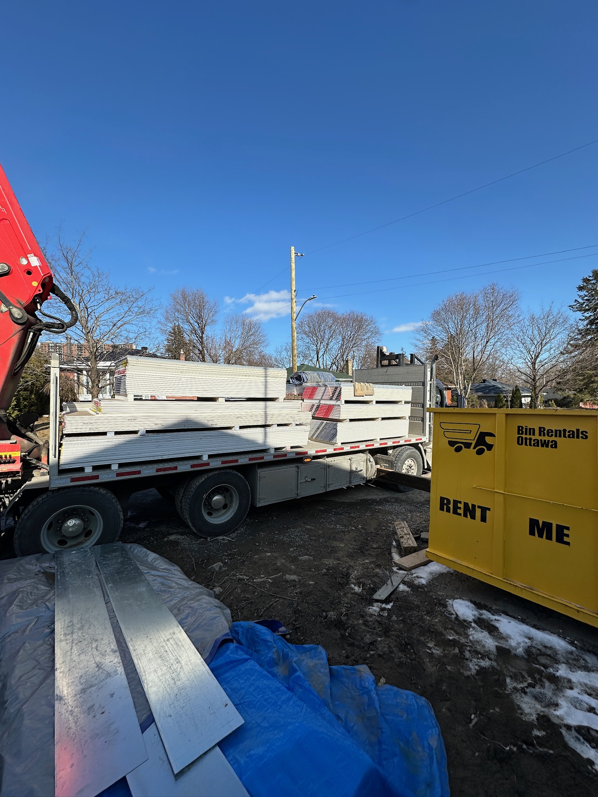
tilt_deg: +2.1
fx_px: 322
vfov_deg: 102.1
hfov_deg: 85.7
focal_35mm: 14
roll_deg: +1.2
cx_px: 299
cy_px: 398
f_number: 2.2
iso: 50
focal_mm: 2.22
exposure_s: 1/2304
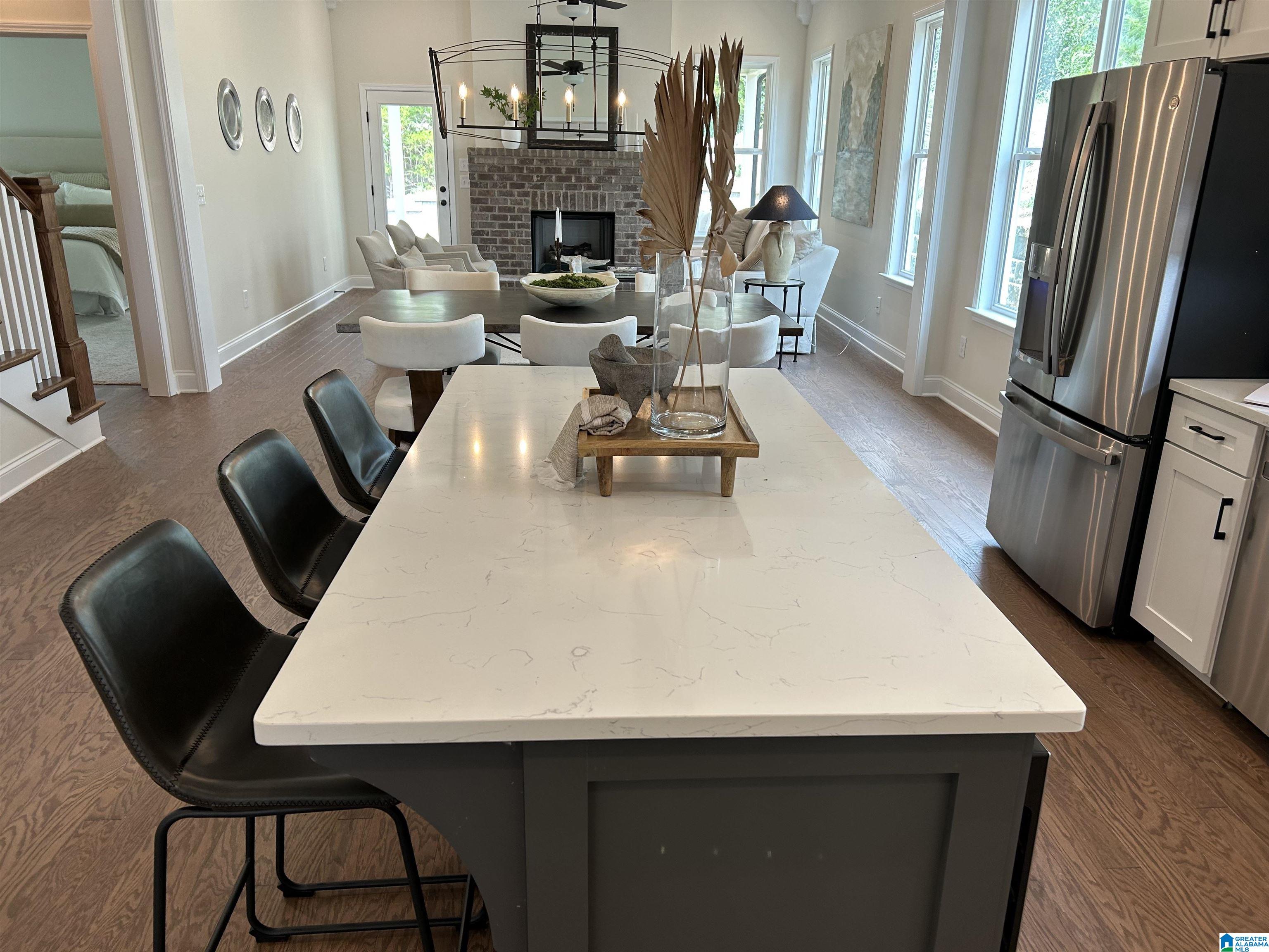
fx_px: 953
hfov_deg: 67.3
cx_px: 634
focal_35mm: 26
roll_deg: -0.5
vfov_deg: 53.1
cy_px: 476
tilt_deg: -16.9
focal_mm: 5.7
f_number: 1.5
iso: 64
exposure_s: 1/120
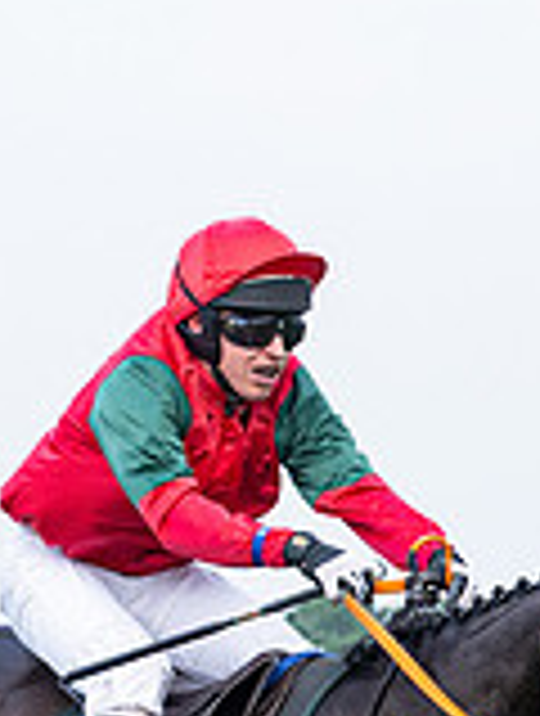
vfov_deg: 4.7
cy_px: 965
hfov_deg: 3.5
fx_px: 8742
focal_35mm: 422
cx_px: 368
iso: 800
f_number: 4
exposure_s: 1/1250
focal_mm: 70
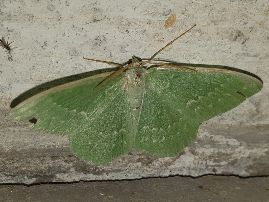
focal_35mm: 26
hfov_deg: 67.3
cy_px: 101
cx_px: 134
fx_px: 202
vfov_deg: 53.1
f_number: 2.4
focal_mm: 4.3
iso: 50
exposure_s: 1/1186
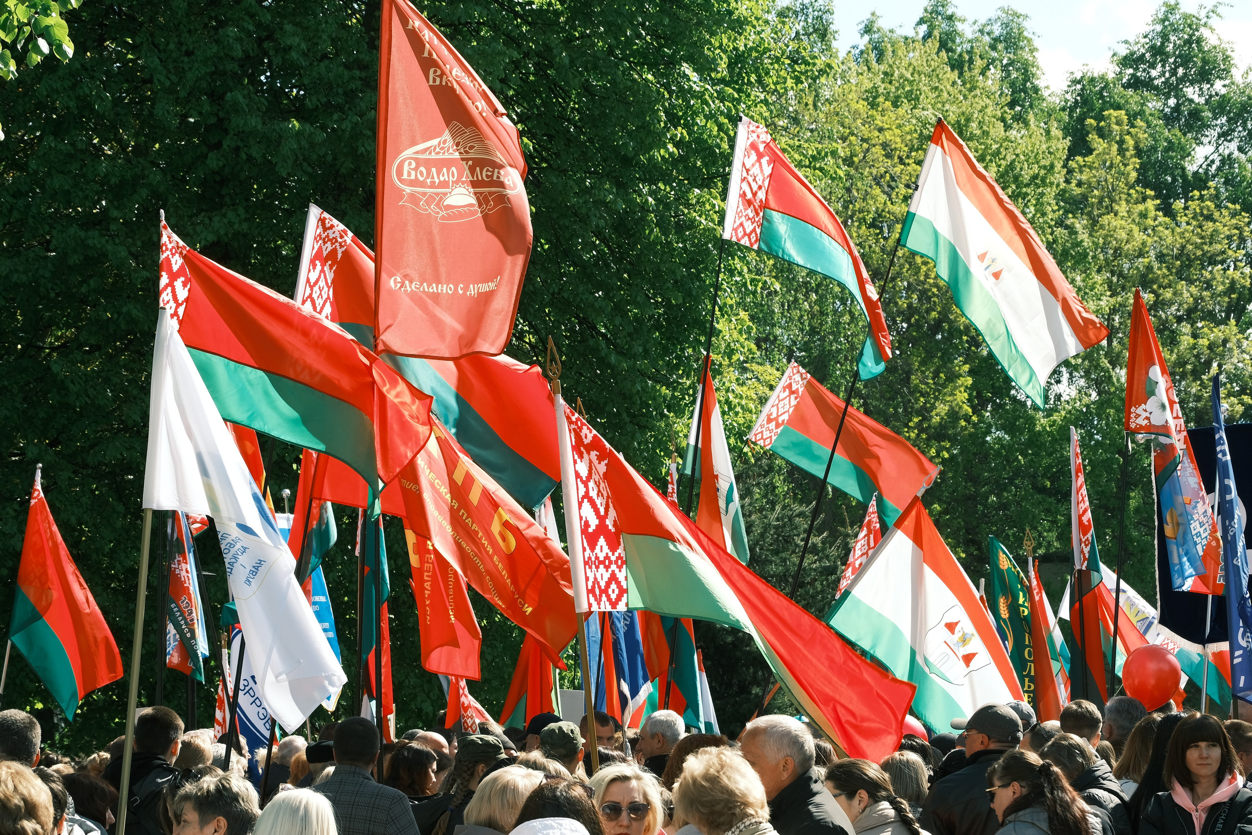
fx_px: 3652
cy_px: 418
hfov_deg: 19.5
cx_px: 626
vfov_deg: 13.0
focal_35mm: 105
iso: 250
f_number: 9
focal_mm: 70
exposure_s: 1/200
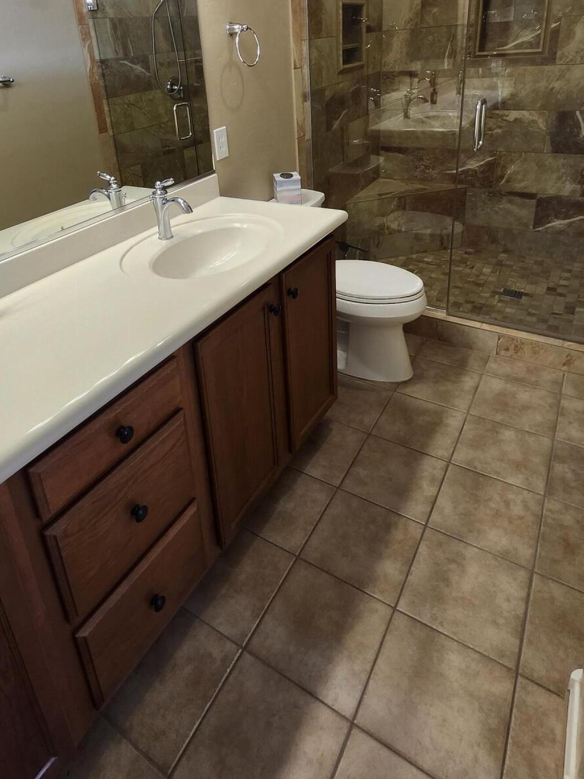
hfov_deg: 60.7
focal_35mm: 22
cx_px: 245
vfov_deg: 73.8
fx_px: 495
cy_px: 252
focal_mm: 1.74
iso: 64
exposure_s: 1/60
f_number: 2.2
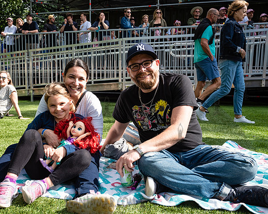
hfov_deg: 48.5
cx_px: 97
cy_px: 106
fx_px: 294
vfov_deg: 40.1
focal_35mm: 37
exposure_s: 1/640
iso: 200
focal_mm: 29
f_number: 5.6
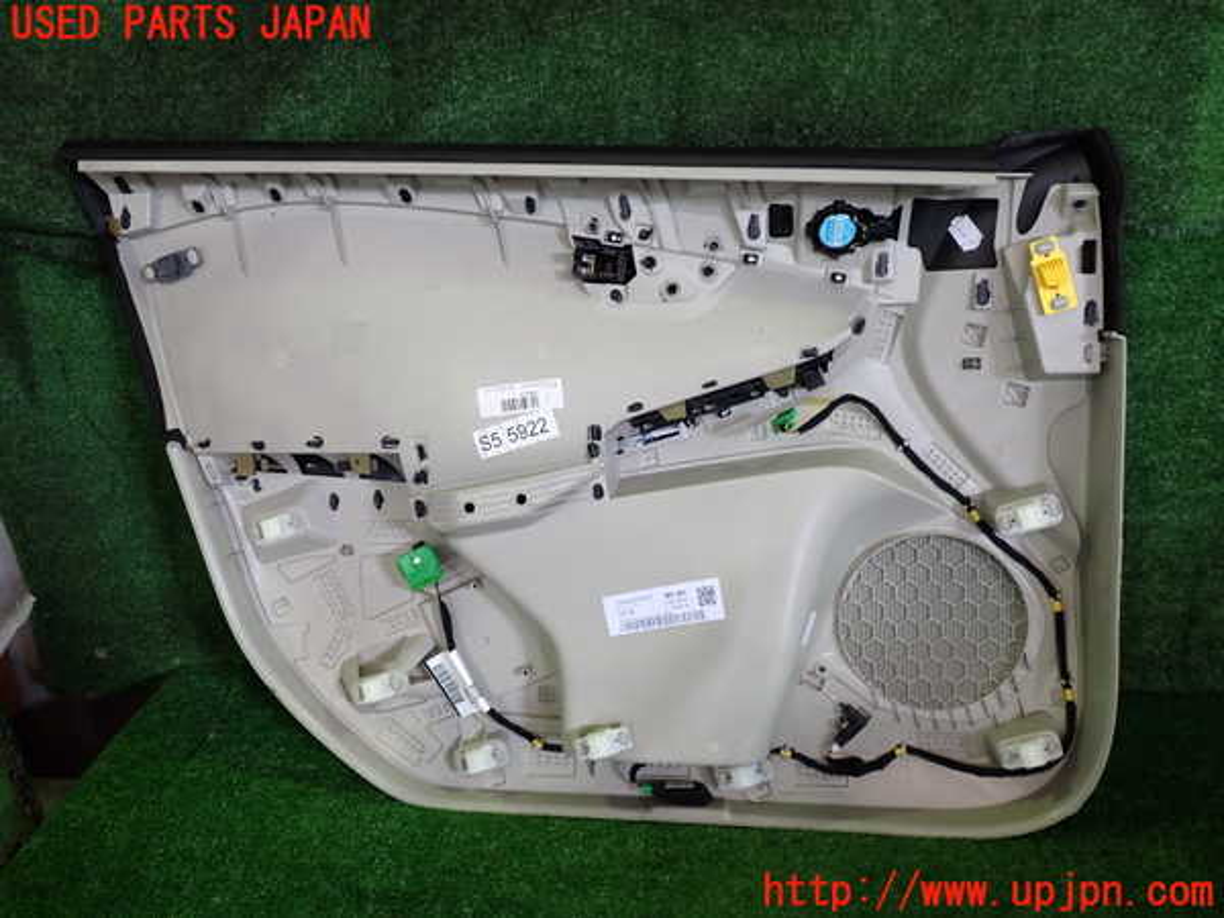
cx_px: 612
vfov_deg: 46.8
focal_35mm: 30
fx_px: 1061
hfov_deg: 60.0
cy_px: 459
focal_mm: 5.4
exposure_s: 1/40
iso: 200
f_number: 2.3
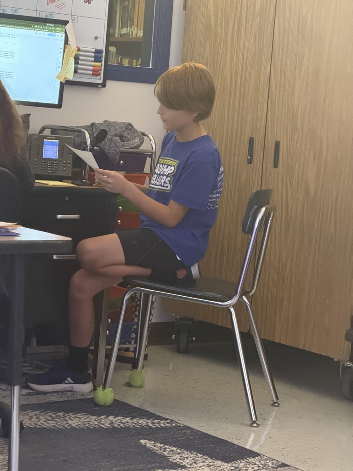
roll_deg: -4.7
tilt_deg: -5.8
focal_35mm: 100
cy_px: 236
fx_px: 1360
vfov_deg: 19.6
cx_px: 176
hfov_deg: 14.8
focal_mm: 16.89
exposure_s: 1/30
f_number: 2.8
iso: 1600
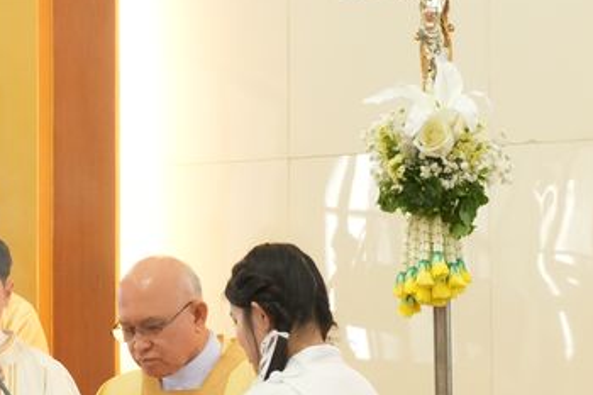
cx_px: 89
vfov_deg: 7.7
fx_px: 2914
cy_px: 266
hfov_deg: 11.6
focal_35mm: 177
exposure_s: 1/60
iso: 1600
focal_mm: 50
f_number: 6.3
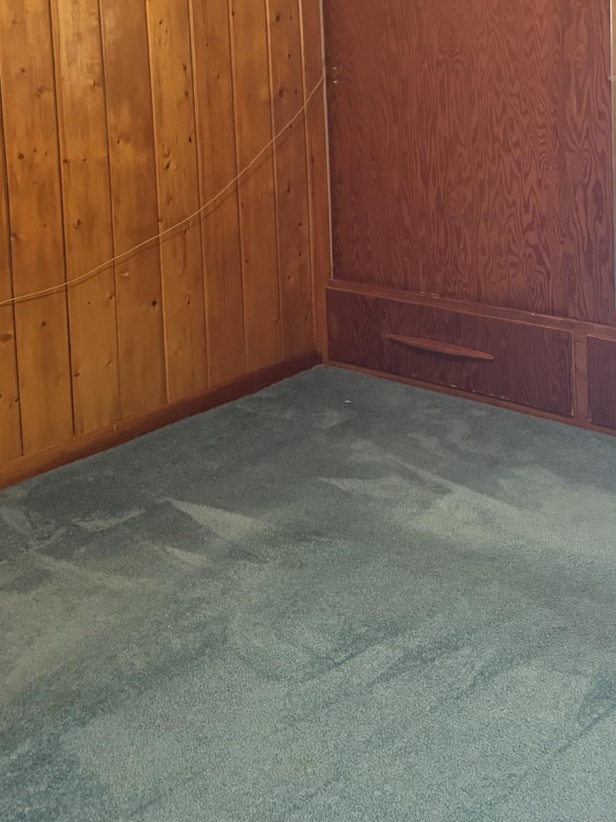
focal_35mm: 45
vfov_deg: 39.3
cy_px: 94
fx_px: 1068
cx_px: 440
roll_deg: +1.2
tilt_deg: -3.1
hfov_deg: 31.8
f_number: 1.78
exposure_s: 1/60
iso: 640
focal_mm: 6.76
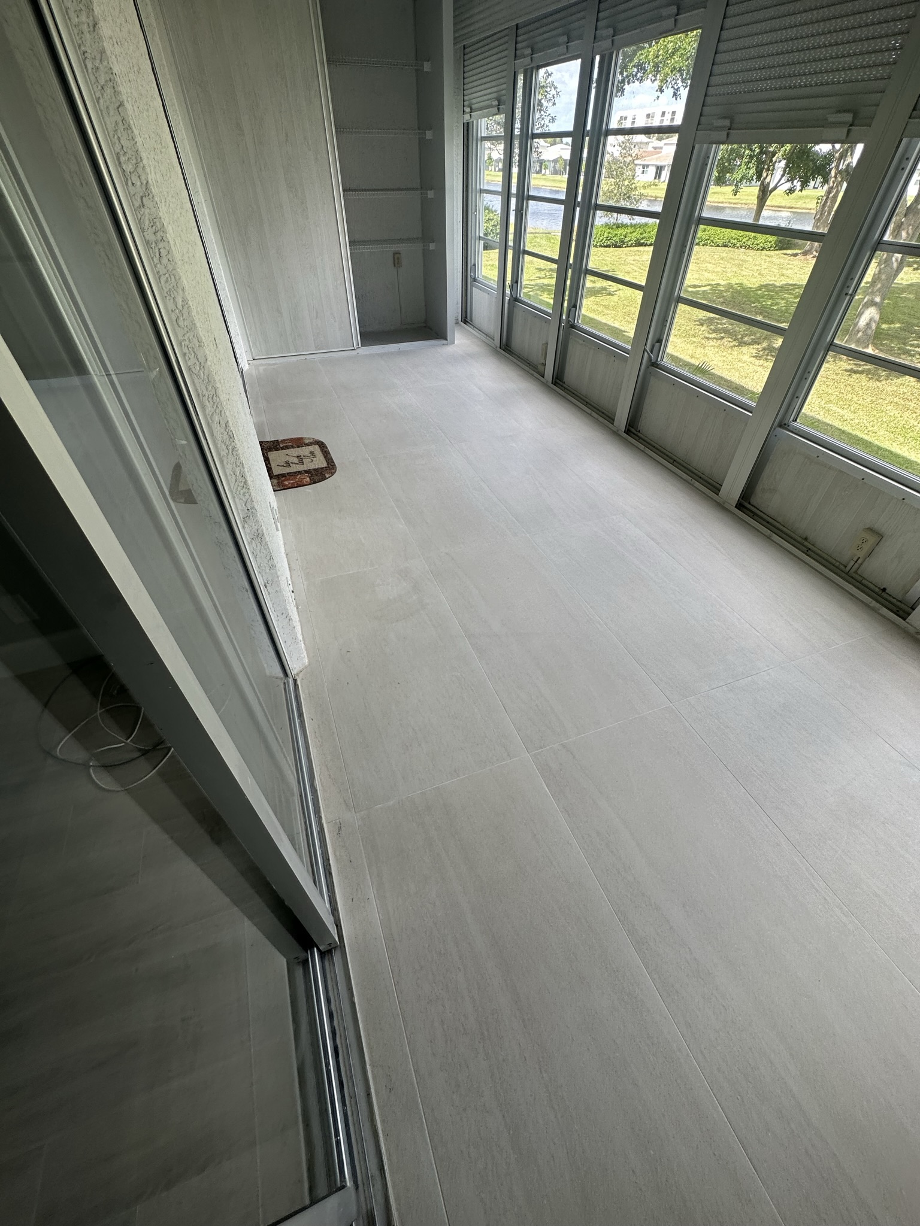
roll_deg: -1.0
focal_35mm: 14
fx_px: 496
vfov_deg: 102.1
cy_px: 613
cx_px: 460
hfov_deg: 85.7
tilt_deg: -42.7
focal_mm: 2.22
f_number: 2.2
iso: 40
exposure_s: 1/191
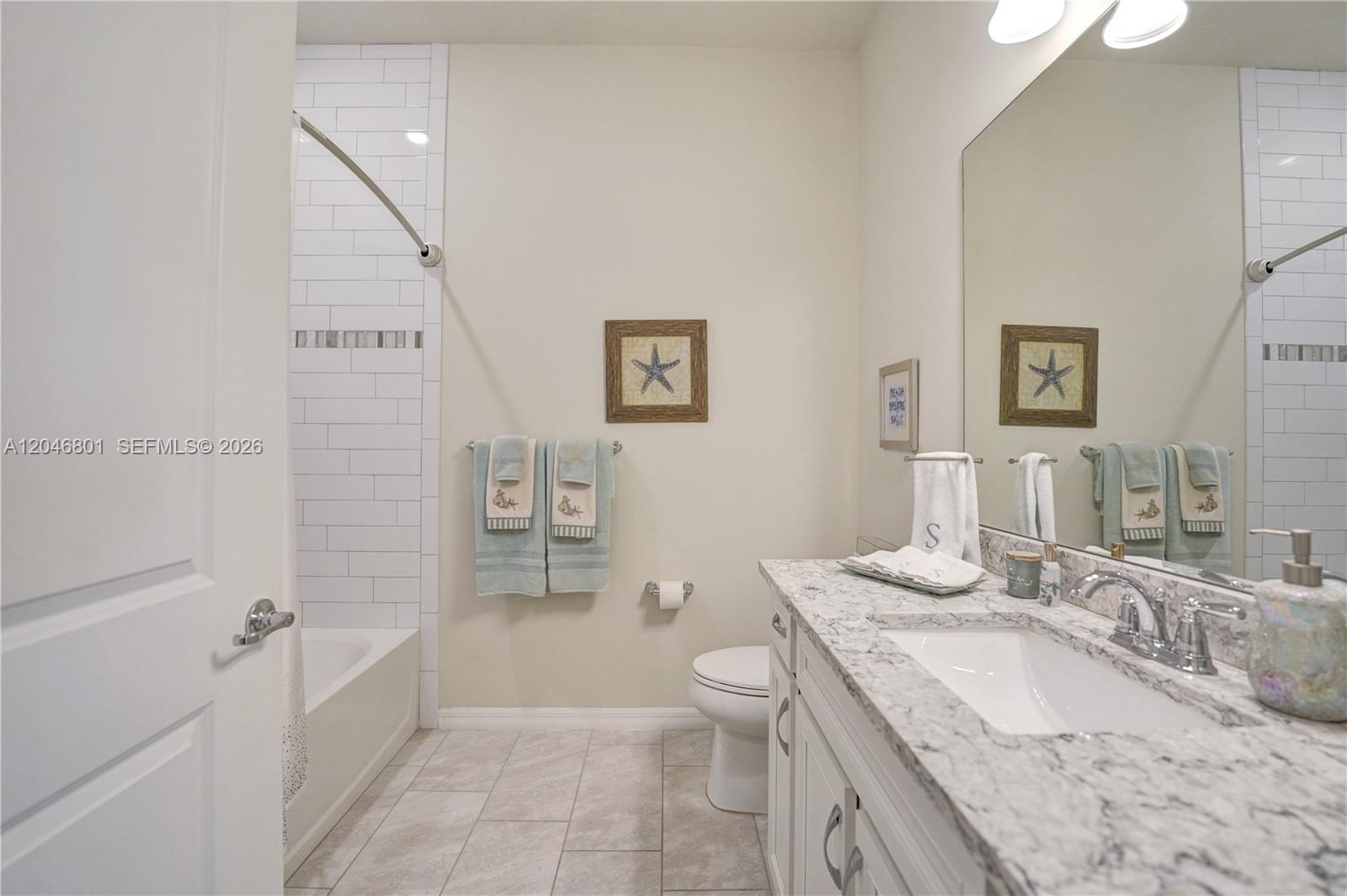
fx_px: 524
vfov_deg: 81.1
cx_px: 674
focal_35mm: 14
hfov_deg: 104.3
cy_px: 448
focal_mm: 14
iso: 1250
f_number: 2.8
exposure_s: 1/250
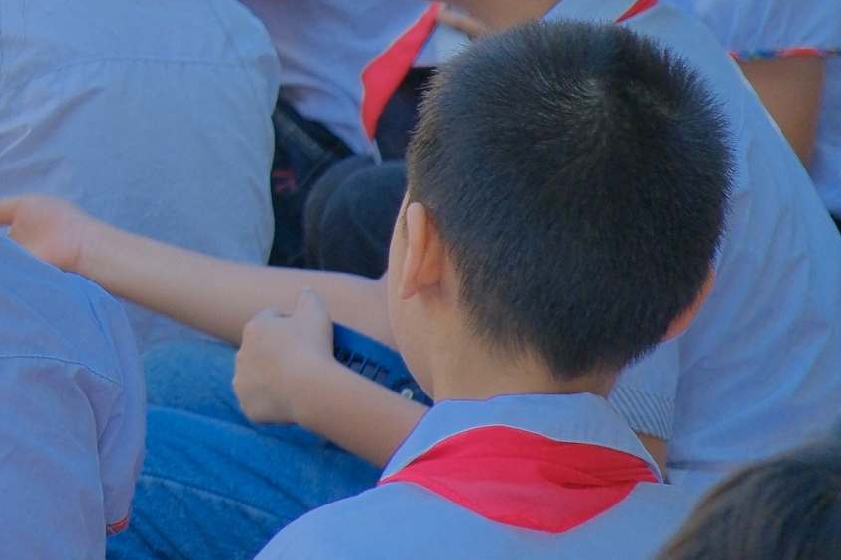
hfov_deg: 7.3
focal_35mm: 276
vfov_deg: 4.9
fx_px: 6446
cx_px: -658
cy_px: -426
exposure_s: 1/1000
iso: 800
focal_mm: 50
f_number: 3.6
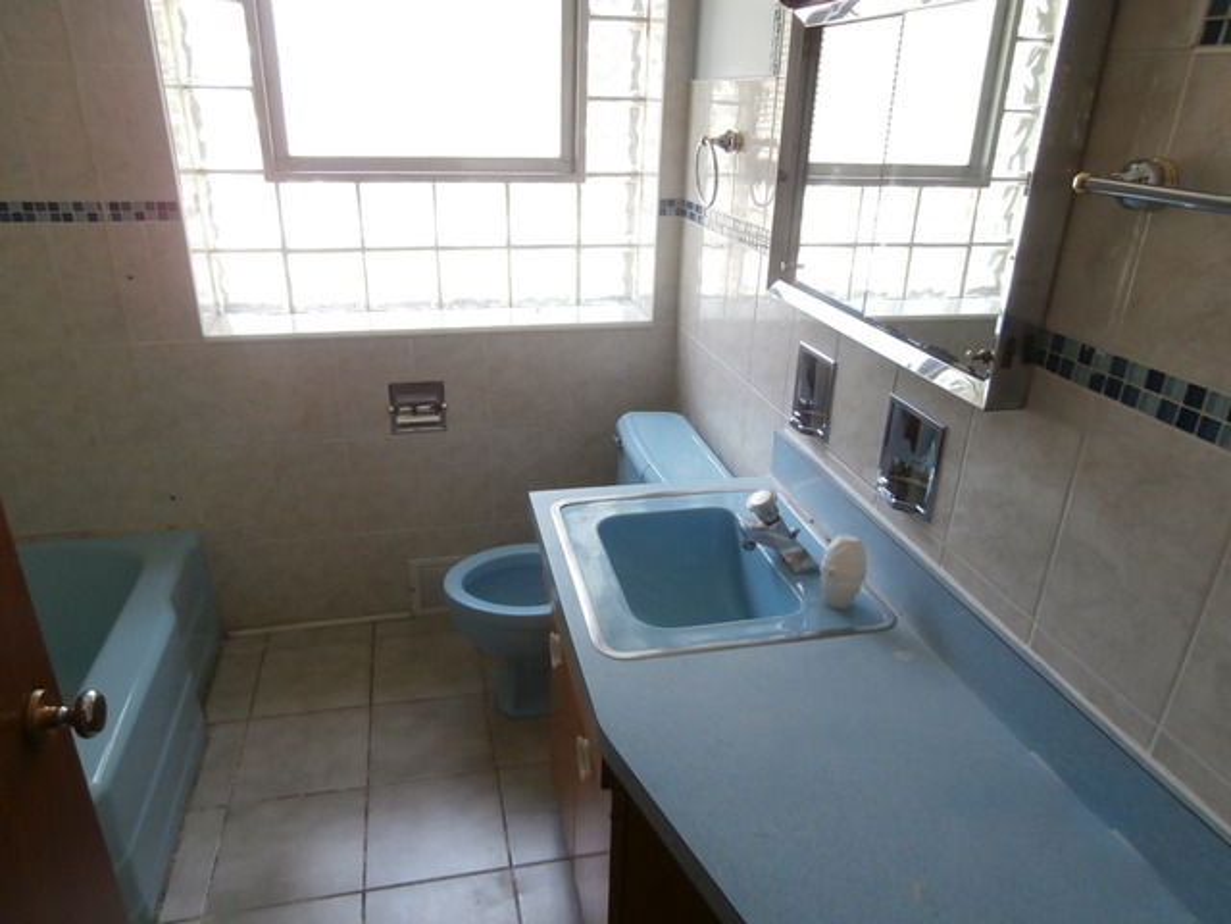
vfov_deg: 56.8
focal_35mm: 24
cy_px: 462
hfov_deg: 71.6
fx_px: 853
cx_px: 616
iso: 125
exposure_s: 1/30
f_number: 3
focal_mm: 4.2
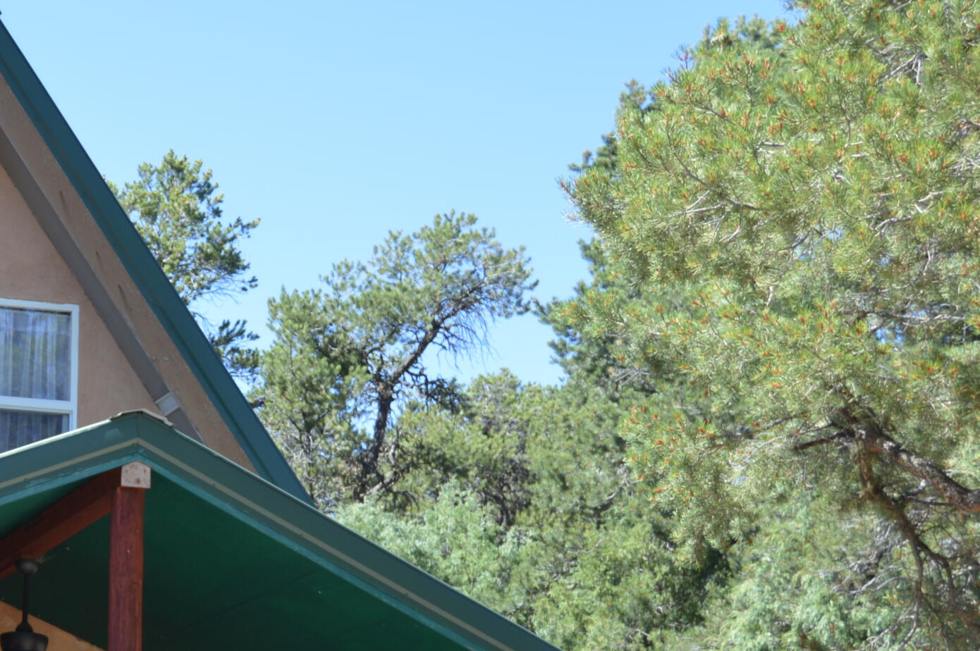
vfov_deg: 11.0
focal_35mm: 123
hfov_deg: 16.3
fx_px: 3345
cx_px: 14
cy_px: 609
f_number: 5.6
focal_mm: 38
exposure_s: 1/125
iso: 100
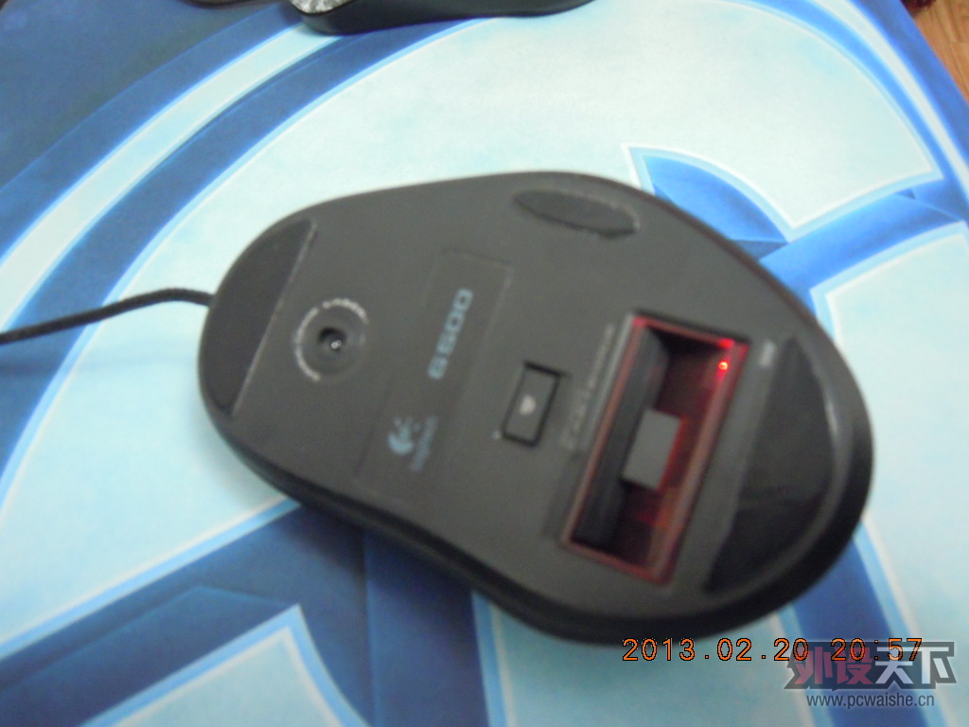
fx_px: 784
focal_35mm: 28
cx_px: 484
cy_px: 364
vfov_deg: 49.7
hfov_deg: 63.4
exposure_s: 1/8
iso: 800
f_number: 2.7
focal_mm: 5
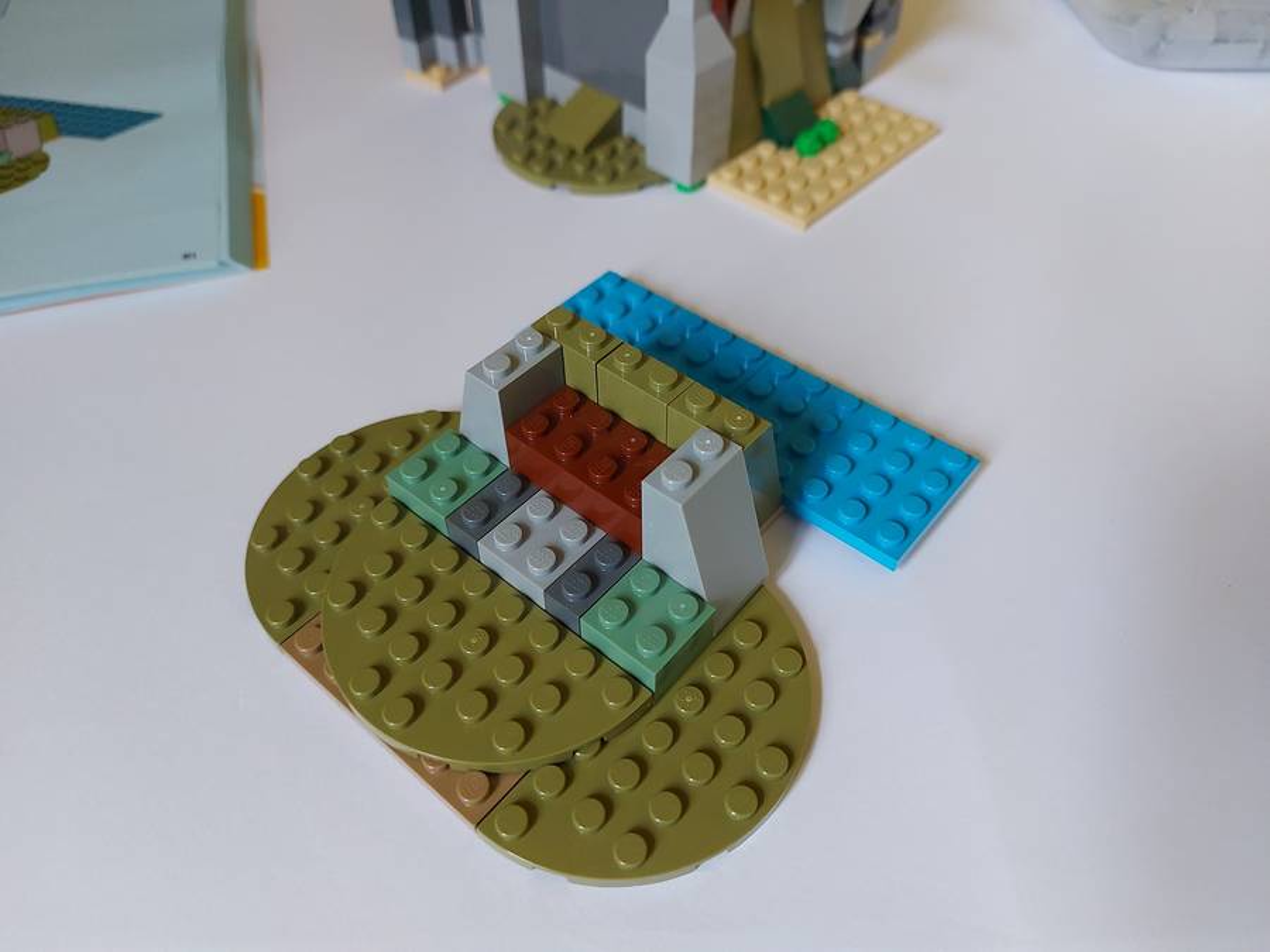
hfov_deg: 71.6
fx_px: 881
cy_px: 476
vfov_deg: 56.8
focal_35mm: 24
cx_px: 635
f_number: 1.8
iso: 200
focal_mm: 5.23
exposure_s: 1/60
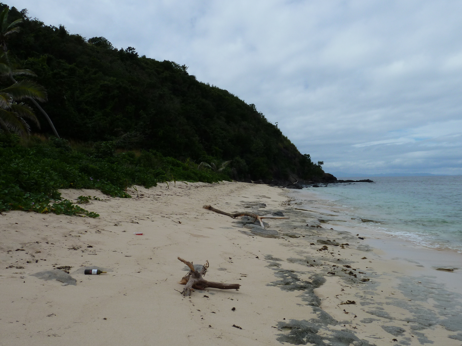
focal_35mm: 30
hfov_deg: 59.5
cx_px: 275
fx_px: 400
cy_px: 195
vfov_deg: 46.7
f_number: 5.6
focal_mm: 4.1
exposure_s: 1/640
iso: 80
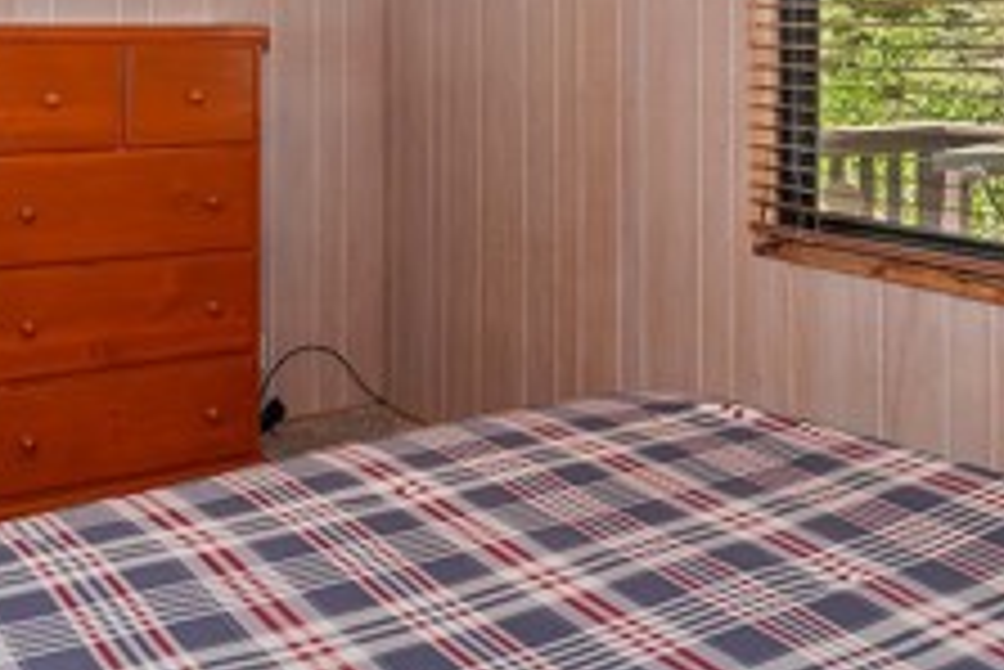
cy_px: 70
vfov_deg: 29.9
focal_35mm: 43
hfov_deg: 45.3
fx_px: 1200
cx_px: 432
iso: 400
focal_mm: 10
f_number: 8
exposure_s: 1/30
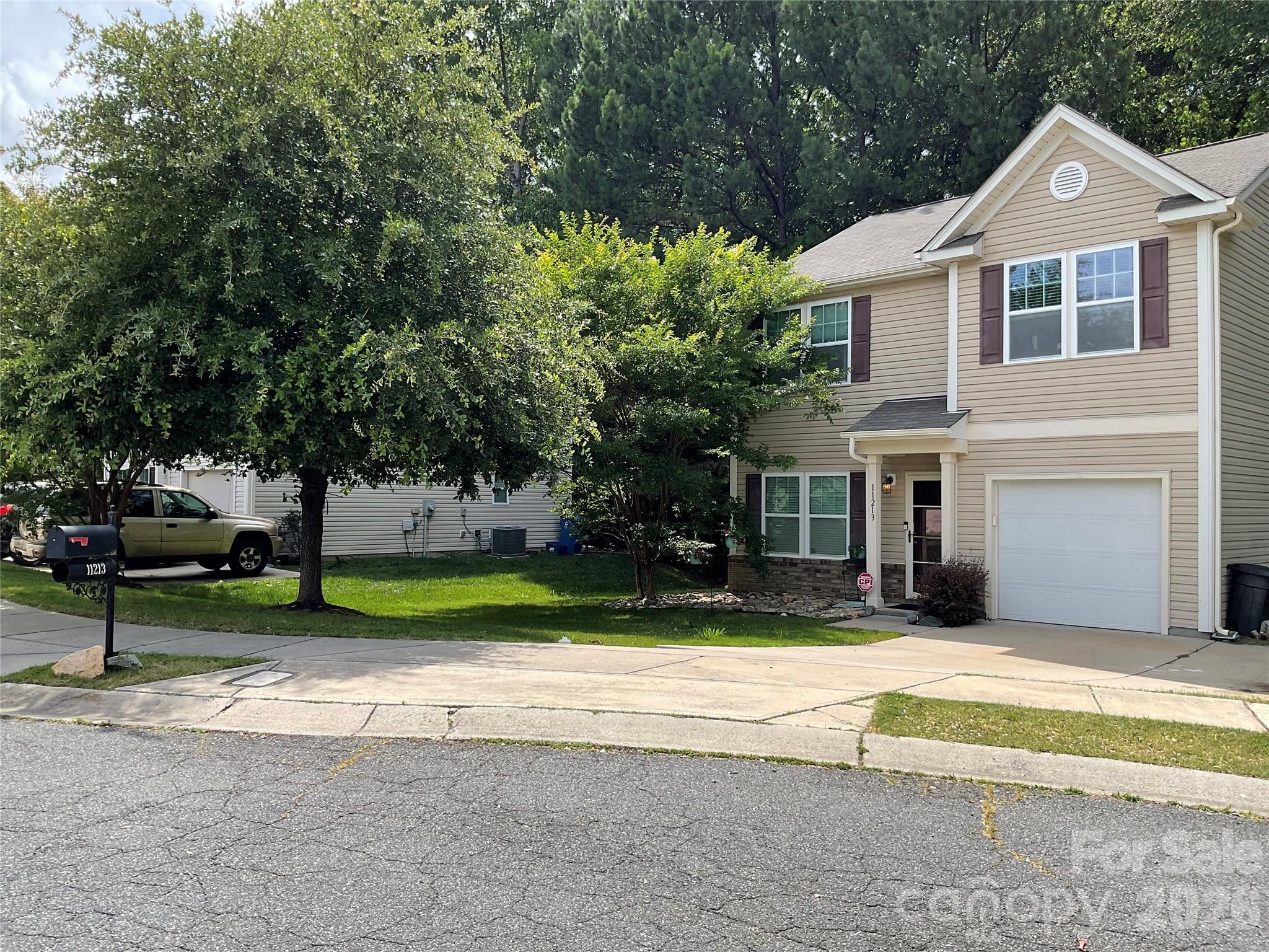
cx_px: 634
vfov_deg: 48.2
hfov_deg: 61.7
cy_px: 476
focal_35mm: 29
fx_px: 1063
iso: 16
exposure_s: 1/1076
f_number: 1.8
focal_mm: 3
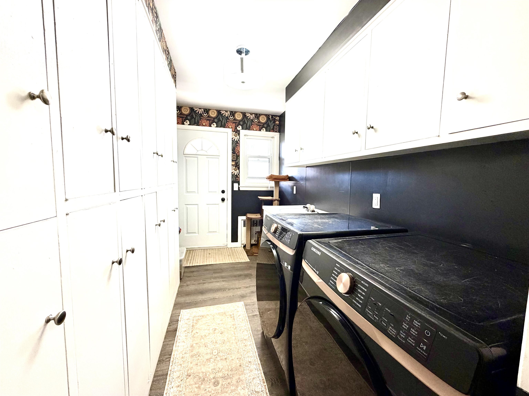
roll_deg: -1.0
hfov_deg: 102.1
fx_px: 214
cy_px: 198
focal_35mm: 14
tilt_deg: -5.1
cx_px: 264
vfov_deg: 85.7
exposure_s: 1/60
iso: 200
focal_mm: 2.22
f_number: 2.2
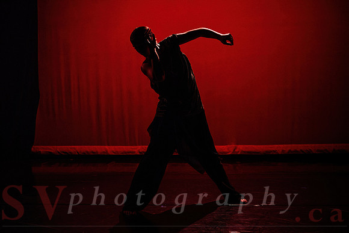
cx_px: 149
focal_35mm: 44
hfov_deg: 44.4
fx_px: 426
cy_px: 123
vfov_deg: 30.6
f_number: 2.8
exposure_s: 1/300
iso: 1600
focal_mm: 34.5
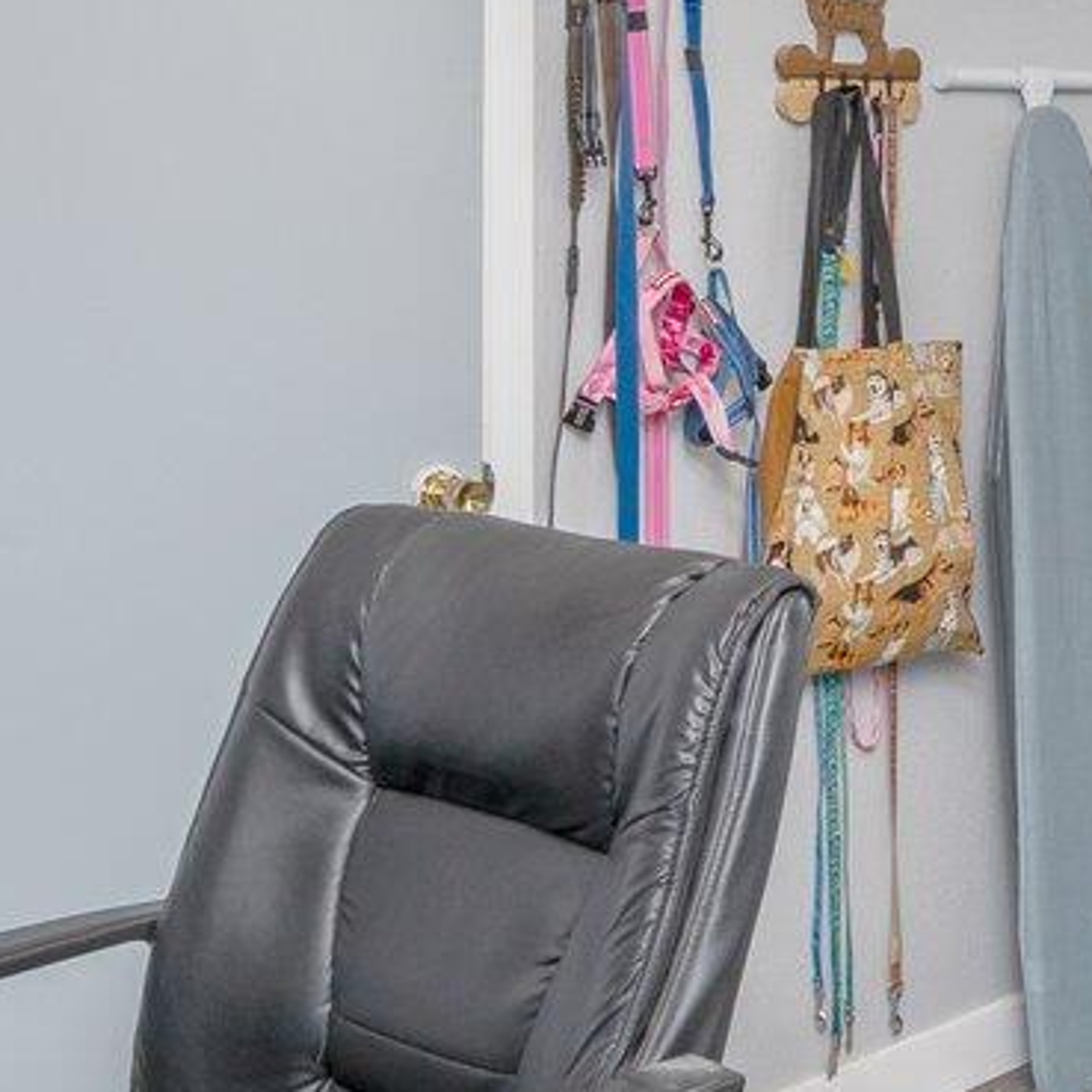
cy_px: 201
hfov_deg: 24.7
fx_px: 2356
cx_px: 1128
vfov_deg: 25.6
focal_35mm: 66
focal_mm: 14
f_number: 7.1
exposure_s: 1/50
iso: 320
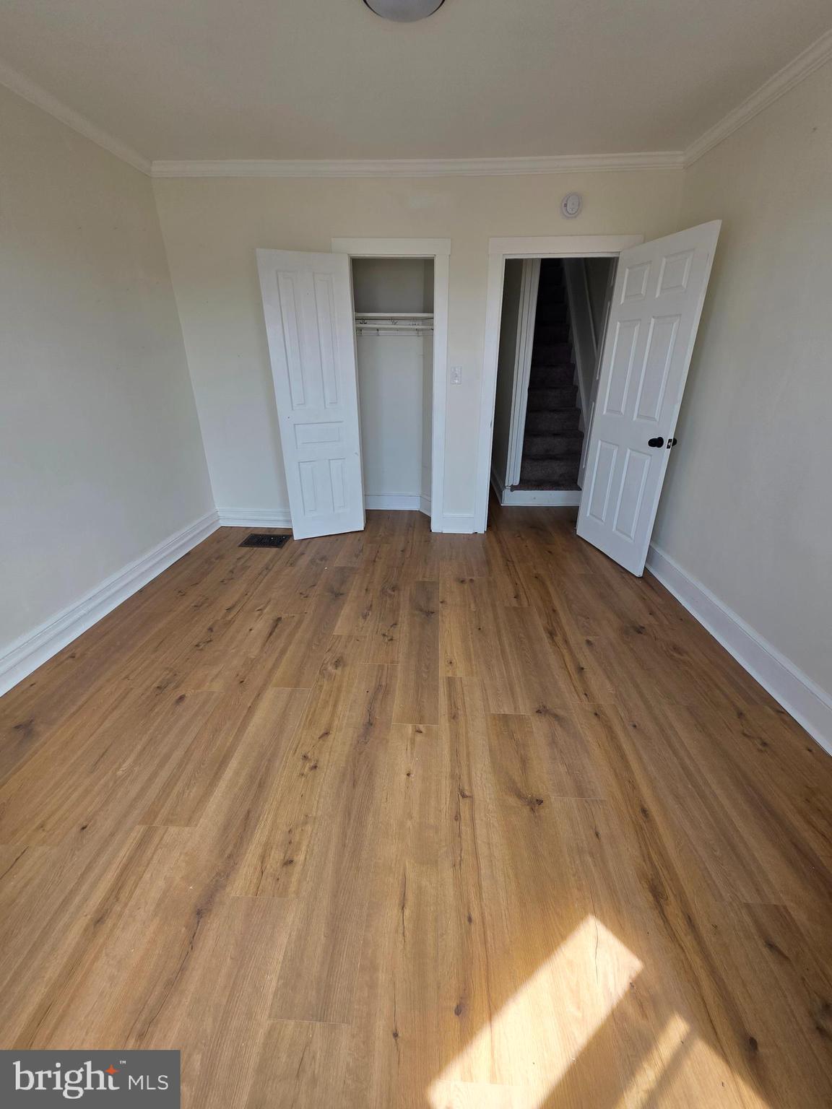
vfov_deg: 106.2
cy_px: 554
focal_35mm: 13
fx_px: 417
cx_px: 416
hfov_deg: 89.9
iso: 40
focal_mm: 2.2
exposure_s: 1/244
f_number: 1.9
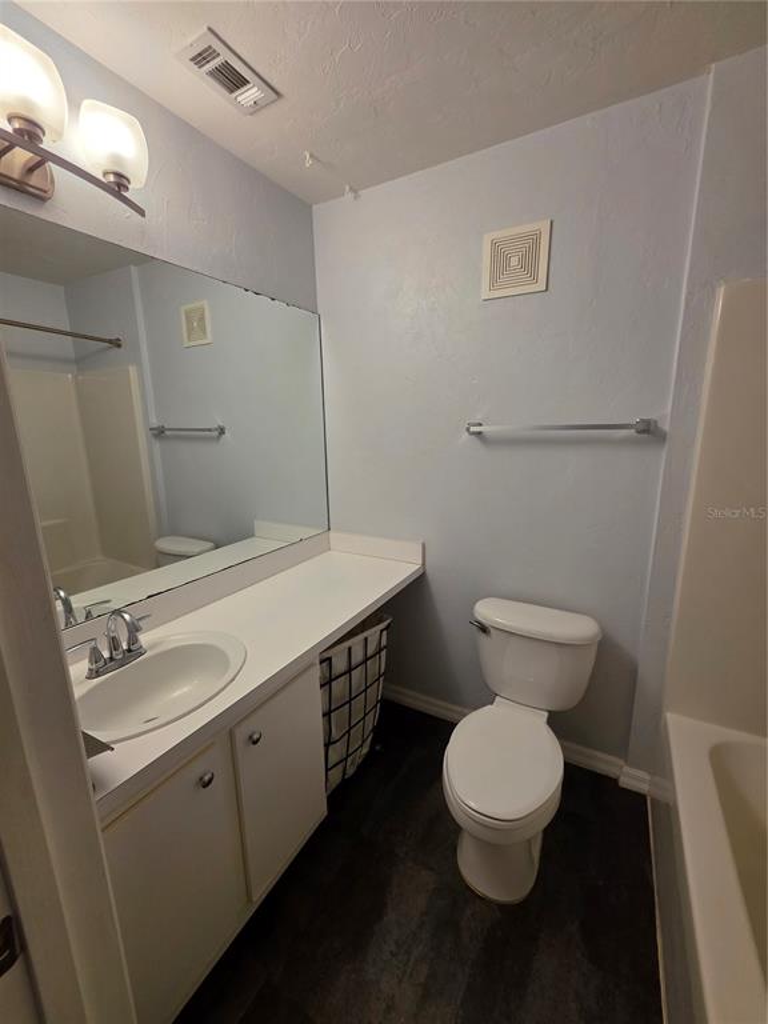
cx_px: 384
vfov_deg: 106.2
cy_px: 512
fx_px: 385
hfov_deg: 89.9
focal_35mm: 13
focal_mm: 2.2
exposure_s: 1/120
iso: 125
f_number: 1.9
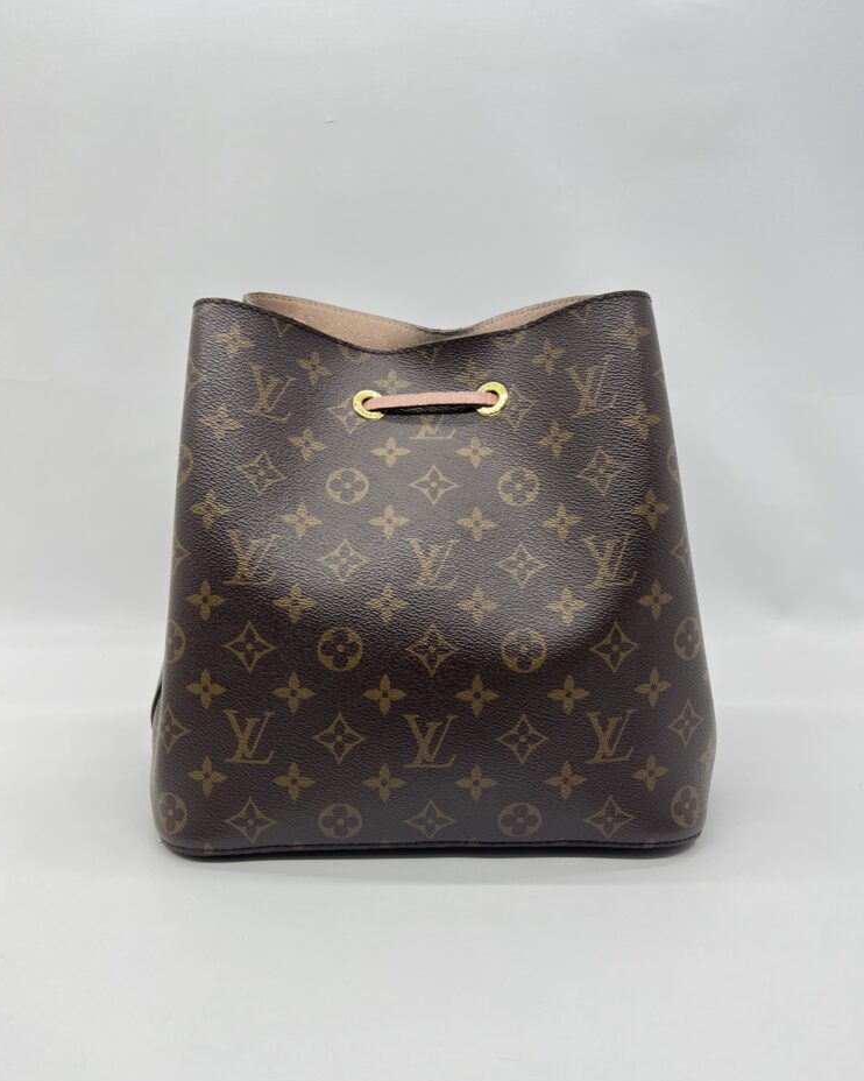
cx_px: 435
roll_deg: -1.1
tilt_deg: -15.2
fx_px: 895
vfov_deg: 62.2
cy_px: 577
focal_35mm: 28
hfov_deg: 51.5
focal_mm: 5.7
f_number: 1.5
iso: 40
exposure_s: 1/100
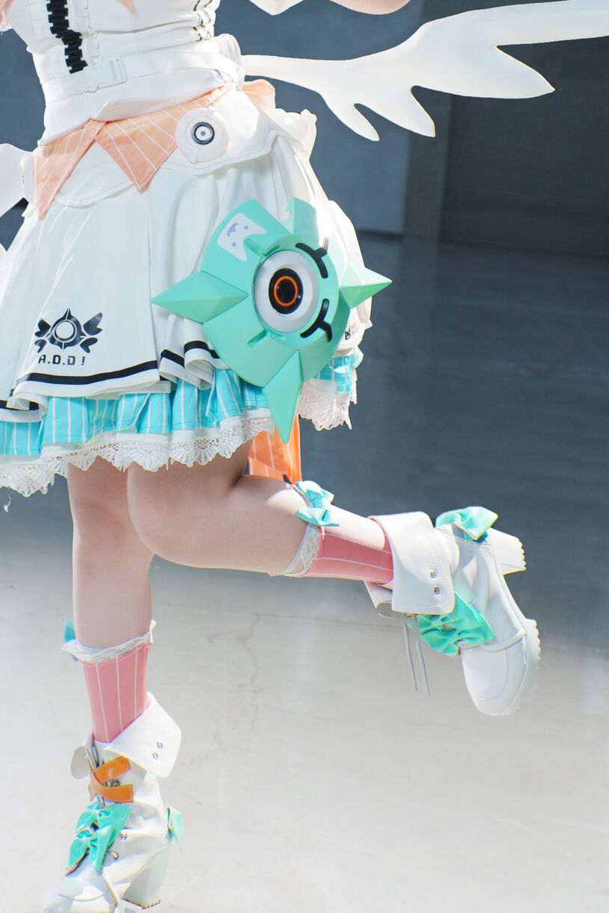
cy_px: 165
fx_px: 1470
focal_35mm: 58
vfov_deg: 33.4
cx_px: 143
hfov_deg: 23.1
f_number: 2.8
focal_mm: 21
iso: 100
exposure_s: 1/250
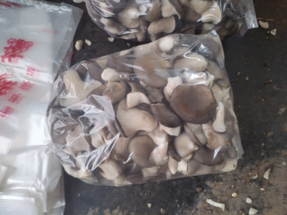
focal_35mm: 26
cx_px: 144
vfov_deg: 53.1
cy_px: 108
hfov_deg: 67.3
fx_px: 216
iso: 662
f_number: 1.8
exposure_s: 1/24
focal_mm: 4.75
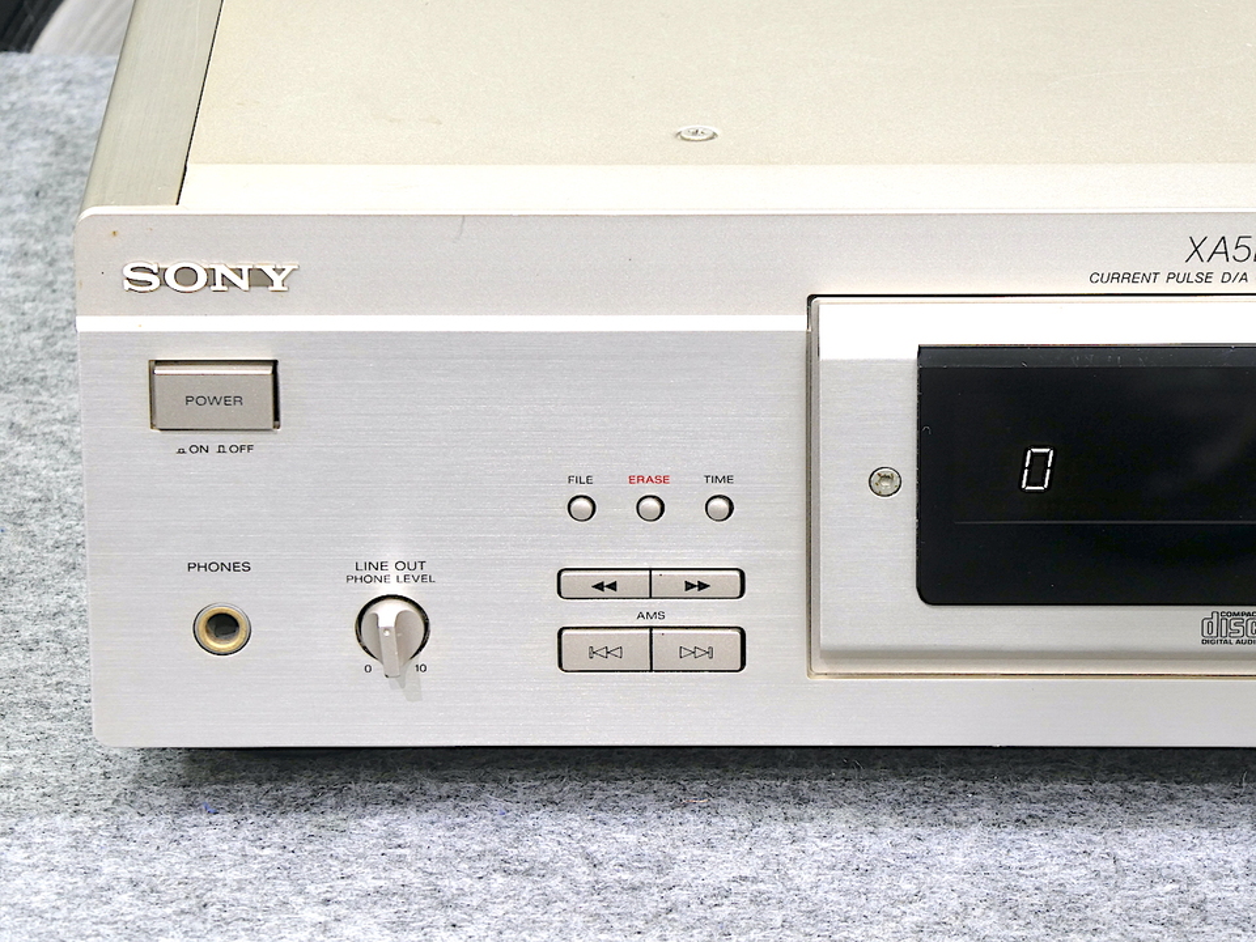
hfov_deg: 9.9
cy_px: 471
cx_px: 628
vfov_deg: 7.4
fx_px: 7257
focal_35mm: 200
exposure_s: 1/3.2
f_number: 5.6
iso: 100
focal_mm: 35.8
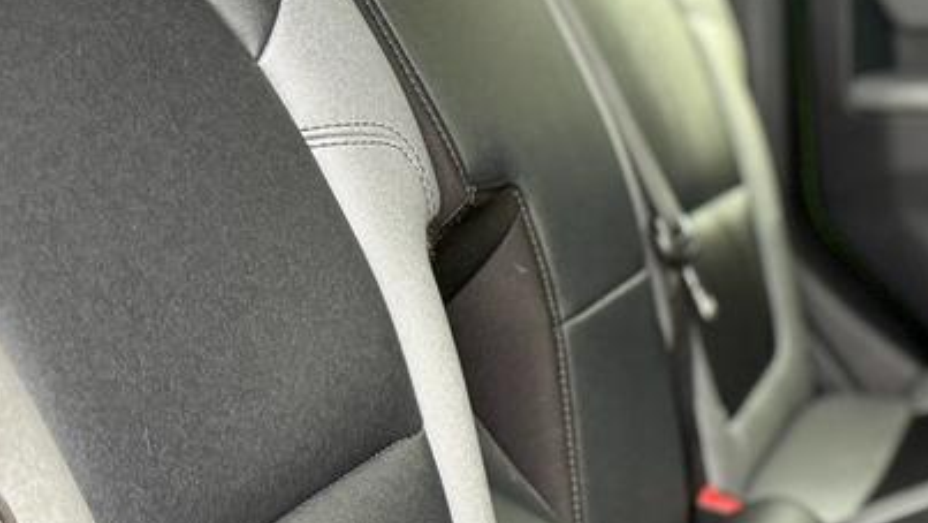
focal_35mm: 83
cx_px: 1234
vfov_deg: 14.4
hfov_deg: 22.6
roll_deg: +0.1
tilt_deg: -15.4
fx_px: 2043
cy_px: 465
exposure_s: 1/121
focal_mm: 6.76
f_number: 1.78
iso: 200
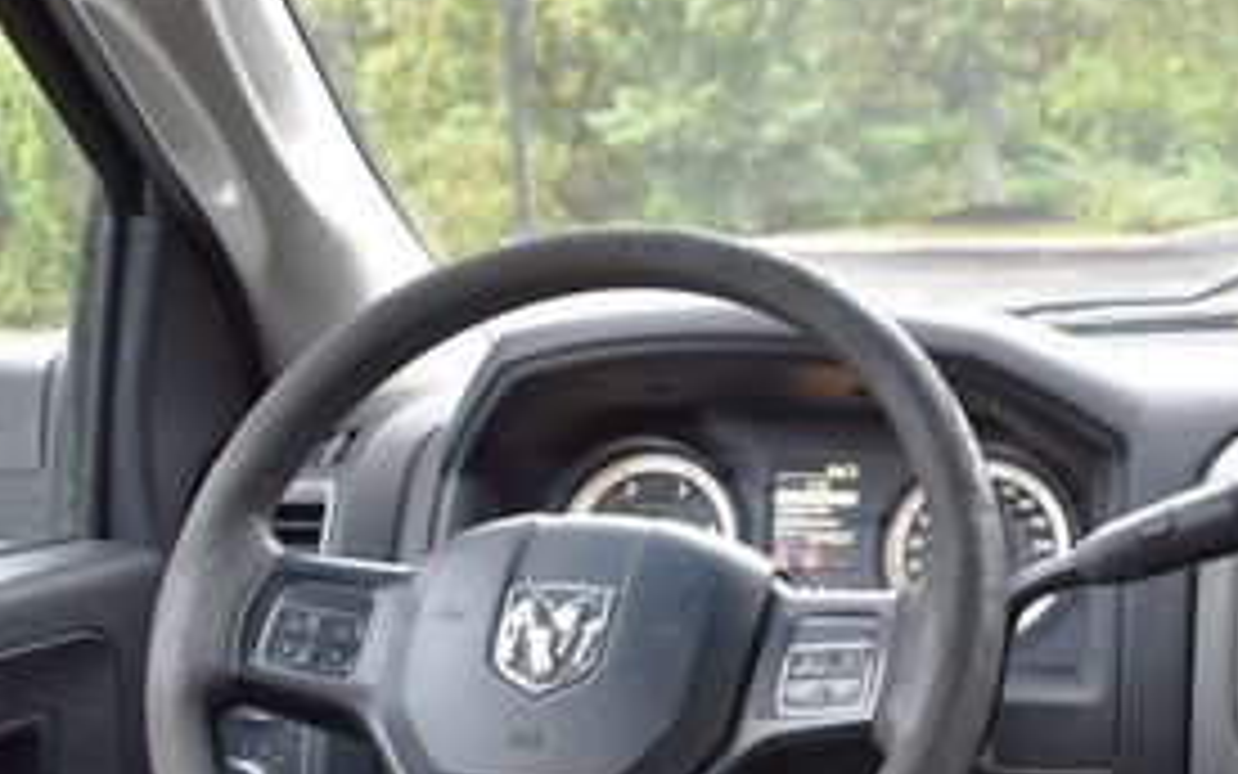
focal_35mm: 64
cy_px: 601
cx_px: 1220
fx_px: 2160
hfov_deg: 29.9
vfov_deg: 20.1
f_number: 3.5
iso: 900
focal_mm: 18
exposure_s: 1/125
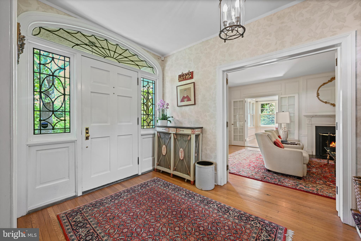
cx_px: 180
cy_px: 120
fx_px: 140
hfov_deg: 104.3
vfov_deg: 81.2
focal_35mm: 14
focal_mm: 14
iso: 400
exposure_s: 1/4
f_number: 7.1
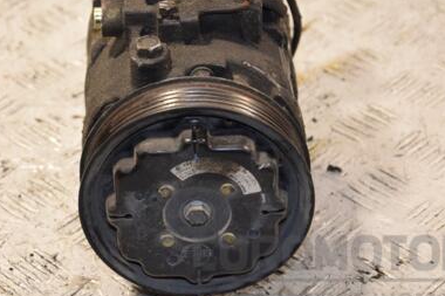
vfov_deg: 9.3
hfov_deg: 14.0
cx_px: 171
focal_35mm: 147
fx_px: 1816
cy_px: 97
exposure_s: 1/160
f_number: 5.3
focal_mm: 62
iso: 800
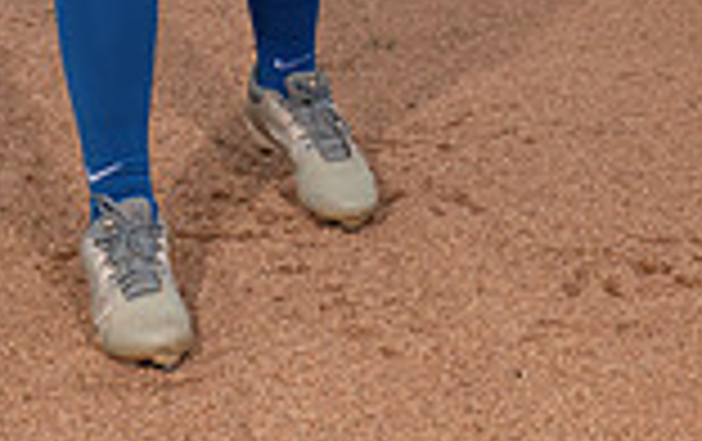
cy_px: -544
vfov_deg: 8.6
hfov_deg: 14.7
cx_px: 171
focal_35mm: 141
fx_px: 2701
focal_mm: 48
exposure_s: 1/400
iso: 200
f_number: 6.3
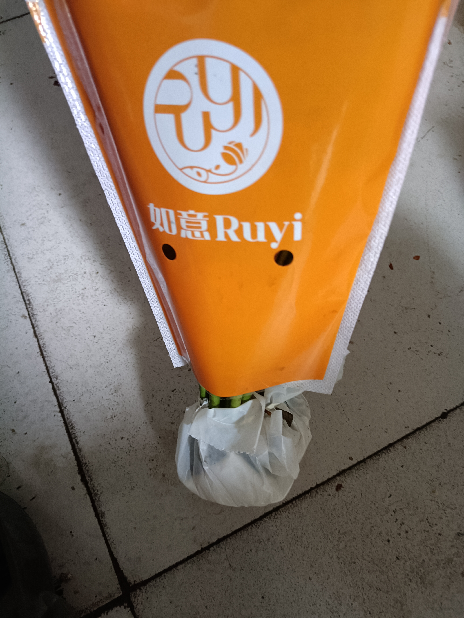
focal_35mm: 26
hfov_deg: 53.1
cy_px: 309
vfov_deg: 67.3
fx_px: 465
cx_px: 232
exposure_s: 1/33.3
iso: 2006
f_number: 1.8
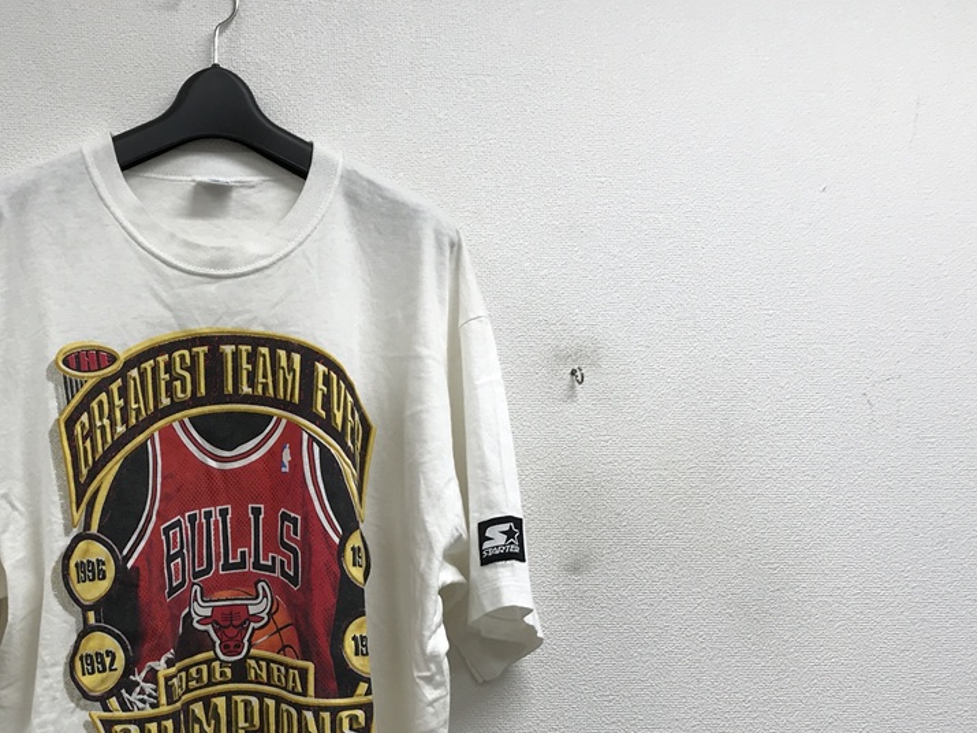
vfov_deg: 30.1
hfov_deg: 39.2
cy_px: 596
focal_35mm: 47
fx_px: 1326
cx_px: 230
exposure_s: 1/60
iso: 20
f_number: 1.8
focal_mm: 3.99
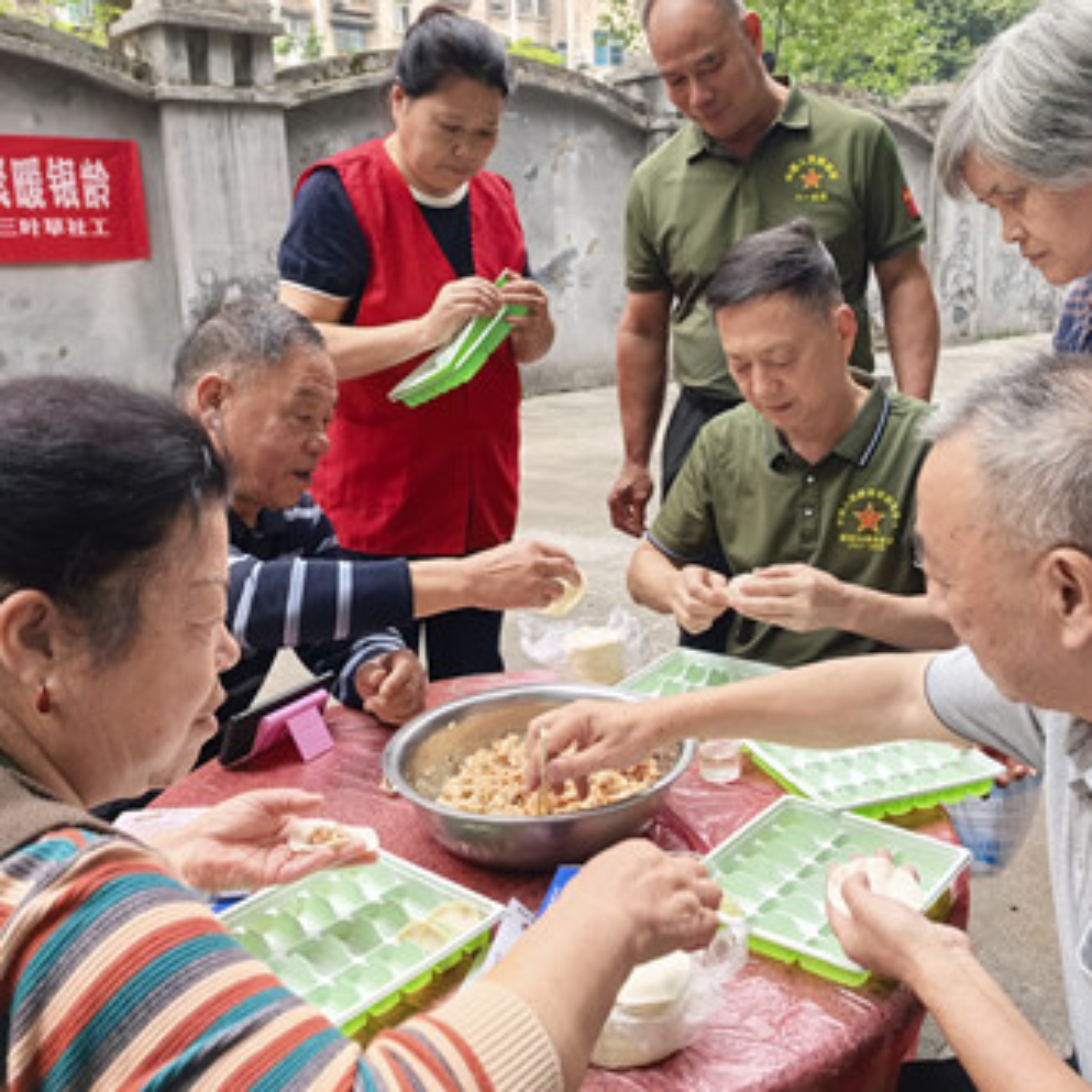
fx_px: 1142
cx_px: 614
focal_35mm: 32
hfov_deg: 51.0
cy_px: 536
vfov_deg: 51.1
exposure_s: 1/251
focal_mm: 8.5
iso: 50
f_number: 2
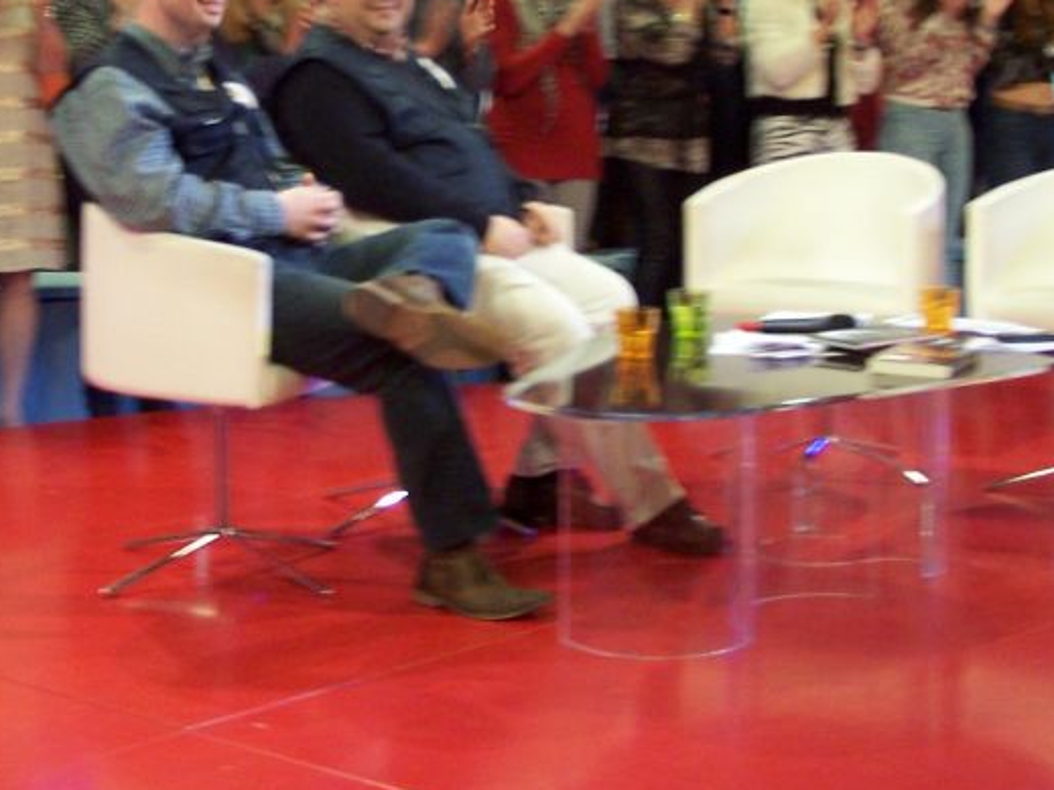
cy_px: 227
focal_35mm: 75
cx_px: 473
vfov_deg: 19.5
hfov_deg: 26.0
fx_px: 2283
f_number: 2.8
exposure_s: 1/20
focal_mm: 6.3
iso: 140
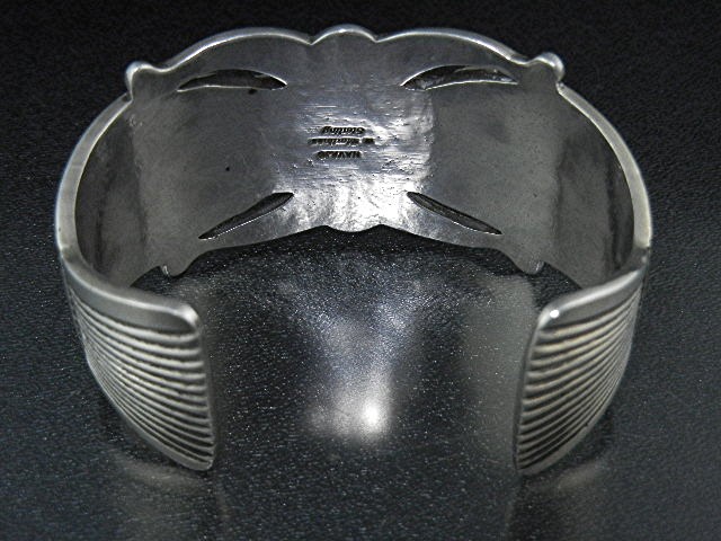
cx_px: 360
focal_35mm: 59
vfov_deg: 24.8
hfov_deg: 32.7
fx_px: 1229
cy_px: 270
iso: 675
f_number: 8
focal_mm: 10.6
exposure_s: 1/30
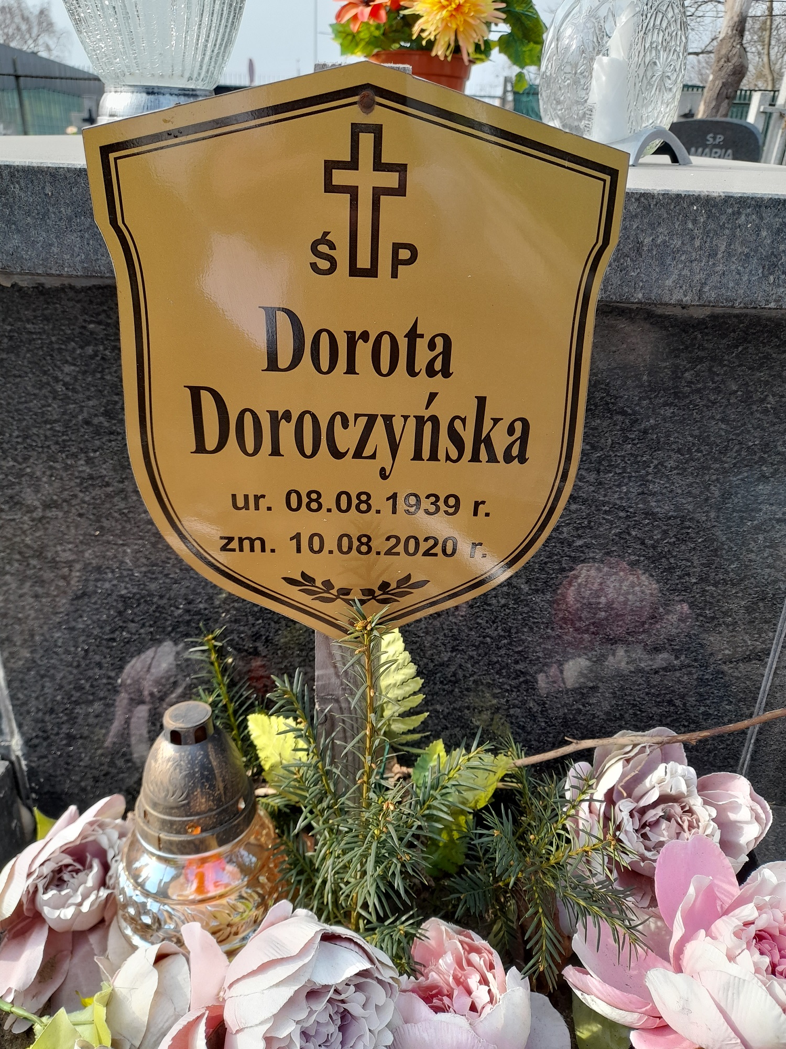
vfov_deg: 69.4
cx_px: 393
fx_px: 757
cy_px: 524
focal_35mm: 25
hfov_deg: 54.9
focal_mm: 4.6
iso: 20
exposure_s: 1/107
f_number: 2
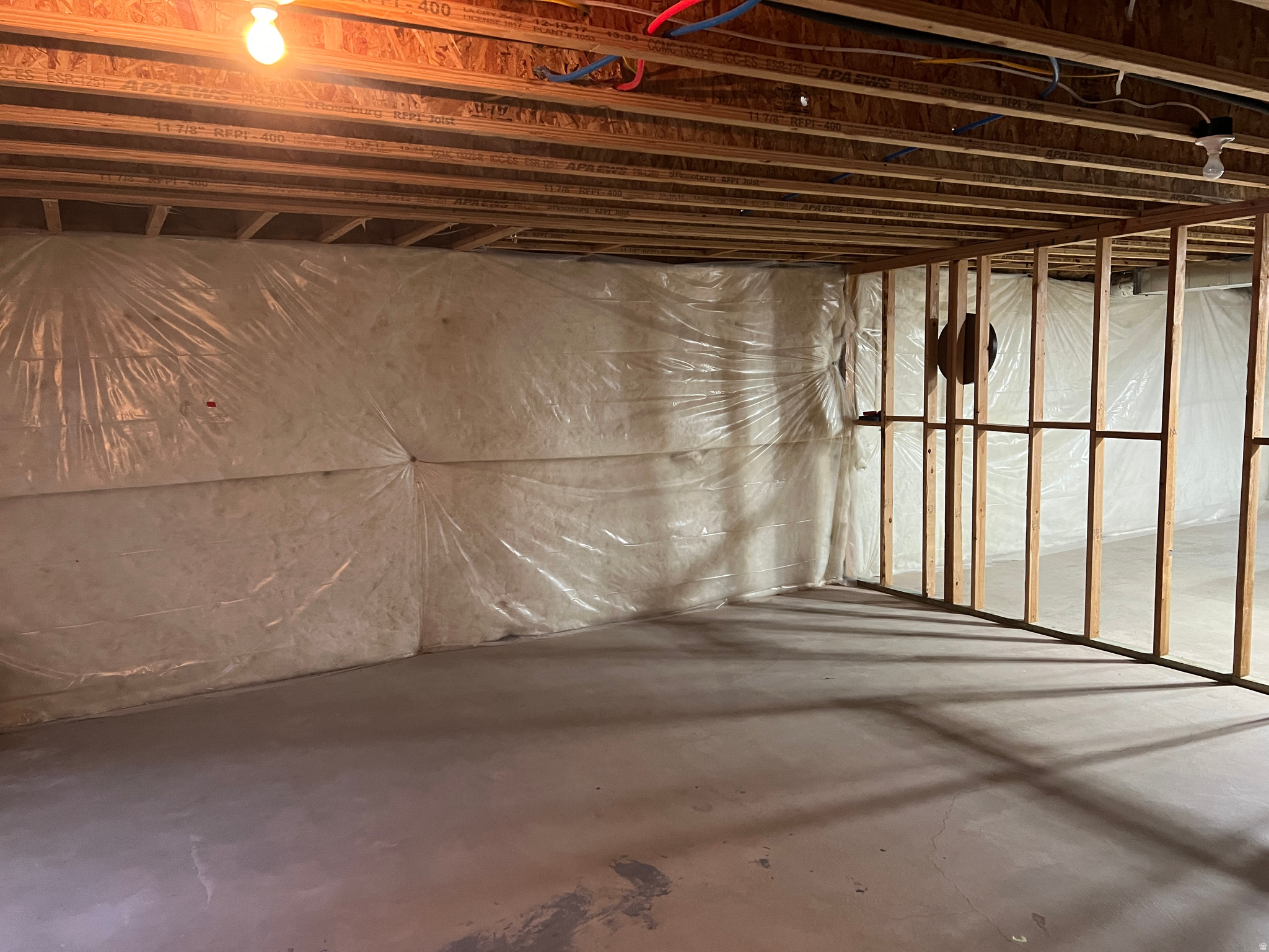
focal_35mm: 26
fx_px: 953
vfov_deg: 53.1
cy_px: 476
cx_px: 634
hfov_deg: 67.3
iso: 400
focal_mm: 5.7
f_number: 1.5
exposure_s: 1/40
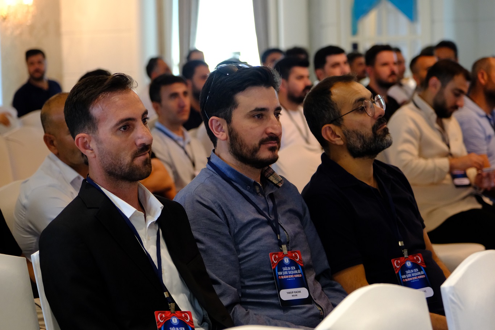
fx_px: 1608
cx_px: 248
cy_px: 165
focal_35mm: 117
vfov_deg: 11.7
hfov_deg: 17.5
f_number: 4
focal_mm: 78.1
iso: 2500
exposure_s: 1/50
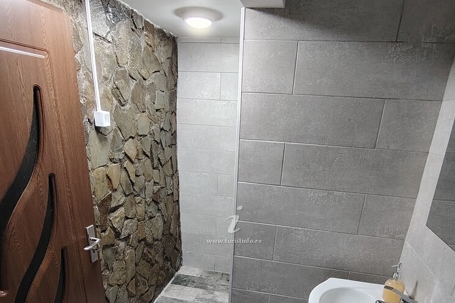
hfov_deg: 76.1
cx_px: 235
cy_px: 224
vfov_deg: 52.9
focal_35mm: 23
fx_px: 291
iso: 256
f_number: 2.2
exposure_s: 1/50
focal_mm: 1.42
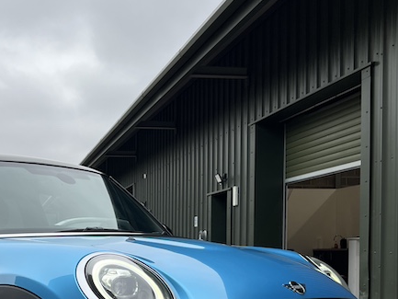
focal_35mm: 60
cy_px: 262
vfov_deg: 23.8
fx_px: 690
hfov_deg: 31.6
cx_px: 104
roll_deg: +0.5
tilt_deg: -1.1
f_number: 1.5
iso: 50
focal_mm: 5.7
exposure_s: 1/827
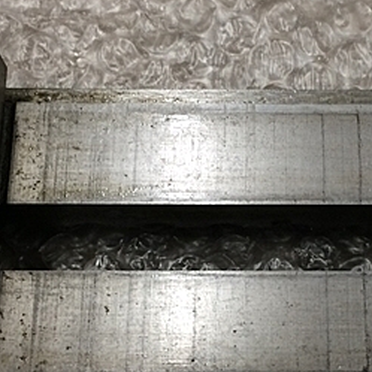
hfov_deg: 25.9
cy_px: 226
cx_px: 254
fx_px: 802
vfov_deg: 26.0
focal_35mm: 66
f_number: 2.2
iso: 80
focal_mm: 4.15
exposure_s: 1/30
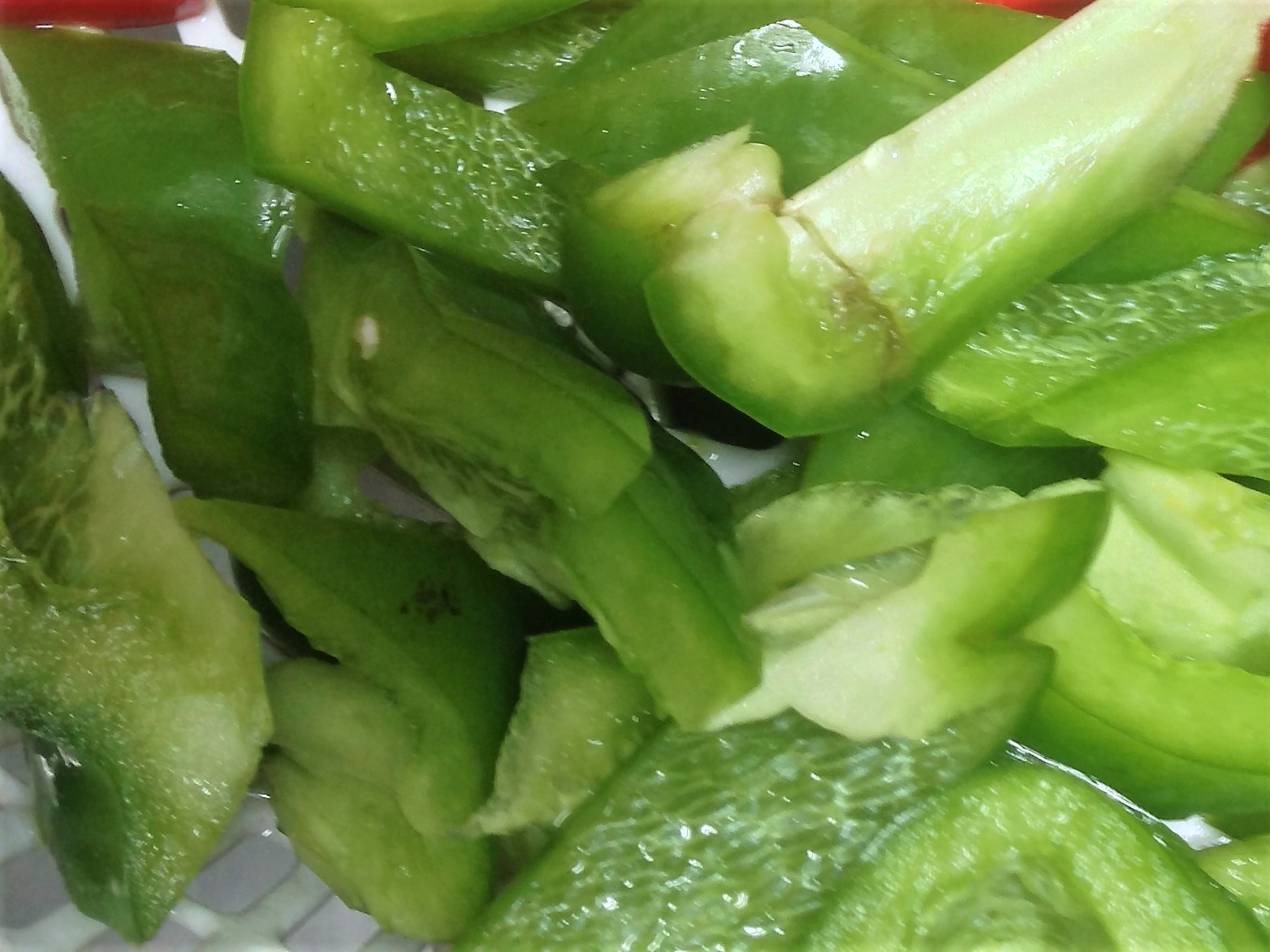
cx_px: 635
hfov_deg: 55.4
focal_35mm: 33
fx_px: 1211
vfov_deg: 42.9
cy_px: 476
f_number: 2.4
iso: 50
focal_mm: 4.12
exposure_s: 1/24
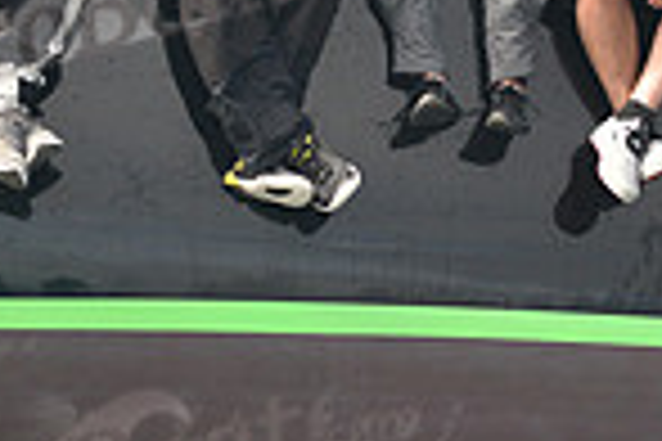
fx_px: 5075
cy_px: 187
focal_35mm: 276
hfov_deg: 7.4
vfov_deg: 5.0
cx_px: 657
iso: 320
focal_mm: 70
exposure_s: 1/1250
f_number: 2.8
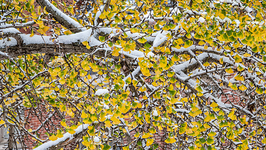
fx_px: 1989
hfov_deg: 7.7
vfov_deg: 4.3
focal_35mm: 282
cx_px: 154
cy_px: 101
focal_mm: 230
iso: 400
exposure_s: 1/160
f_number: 13
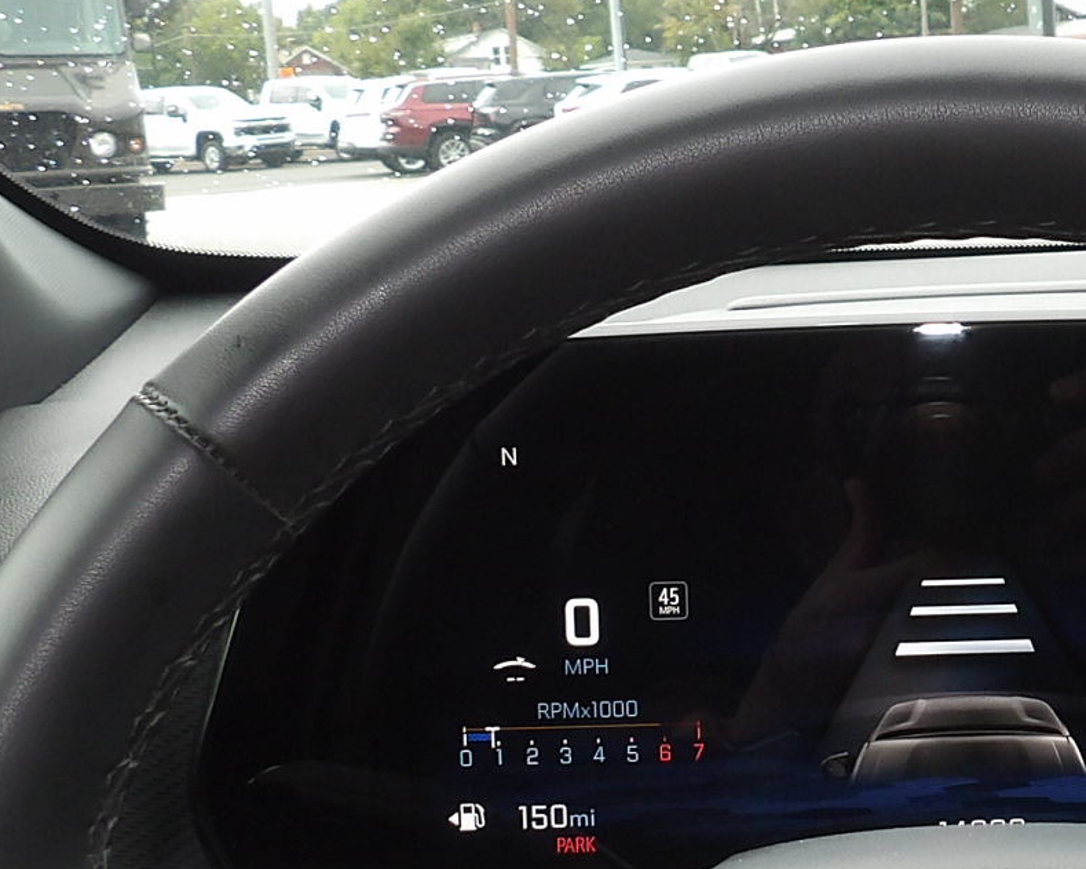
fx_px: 2475
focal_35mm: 77
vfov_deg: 19.8
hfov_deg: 23.9
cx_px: 1028
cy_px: 614
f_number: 3.2
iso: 100
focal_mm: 4.3
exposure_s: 1/61
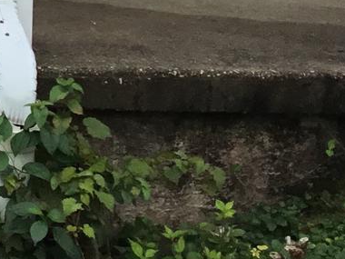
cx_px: -478
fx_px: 1664
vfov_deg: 8.5
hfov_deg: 10.3
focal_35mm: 167
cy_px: -228
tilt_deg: -2.3
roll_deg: -1.9
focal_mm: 3.3
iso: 25
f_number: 2.4
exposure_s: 1/570
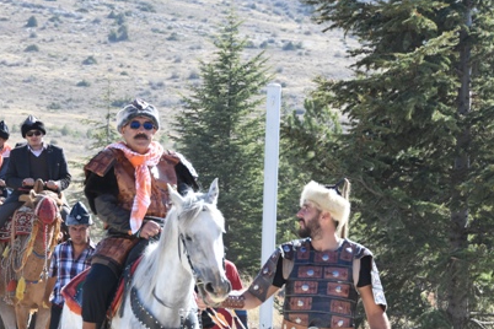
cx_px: 195
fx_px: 2950
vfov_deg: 6.4
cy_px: 258
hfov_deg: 9.6
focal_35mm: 215
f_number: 8
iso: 800
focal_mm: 90
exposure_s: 1/1000
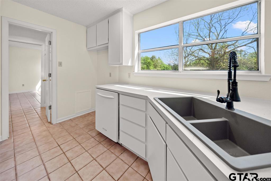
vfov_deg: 90.0
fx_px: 90
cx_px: 136
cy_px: 90
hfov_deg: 112.6
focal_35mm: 12
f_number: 5.6
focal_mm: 12
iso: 100
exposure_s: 1/50
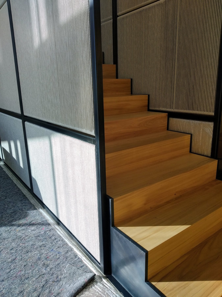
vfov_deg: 67.3
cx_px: 111
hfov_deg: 53.1
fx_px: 222
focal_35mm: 26
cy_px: 148
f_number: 2.2
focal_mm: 3.8
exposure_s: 1/605
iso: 100
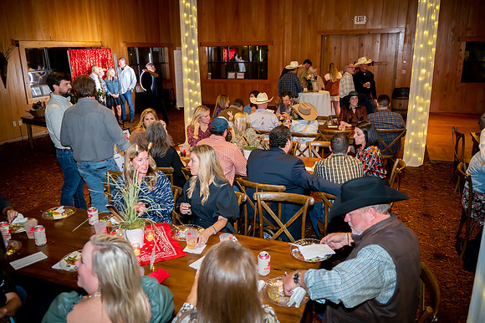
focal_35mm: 28
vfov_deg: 46.4
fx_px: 377
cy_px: 162
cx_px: 242
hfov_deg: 65.5
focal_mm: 28
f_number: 2.8
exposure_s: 1/200
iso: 4000
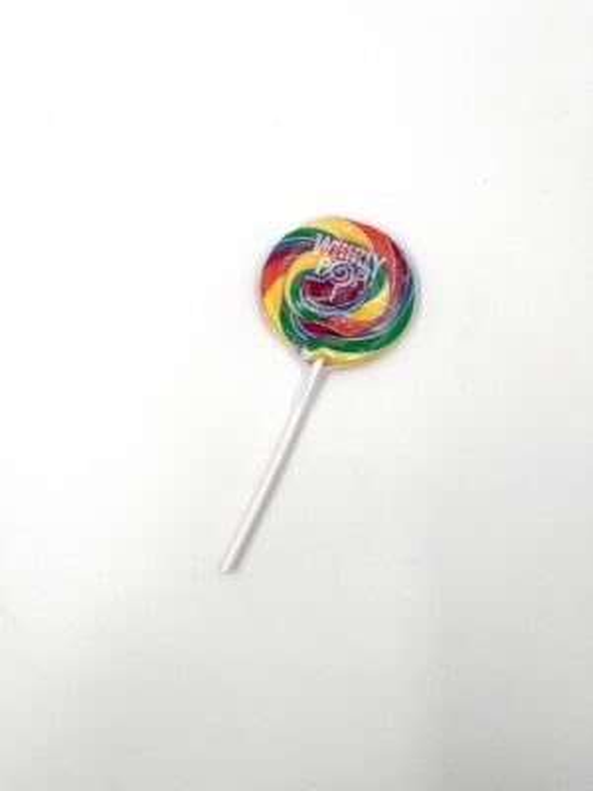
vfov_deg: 67.3
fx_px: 594
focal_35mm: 26
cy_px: 396
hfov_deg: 53.1
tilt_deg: -83.1
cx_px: 296
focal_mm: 5.1
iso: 50
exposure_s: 1/732
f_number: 1.6
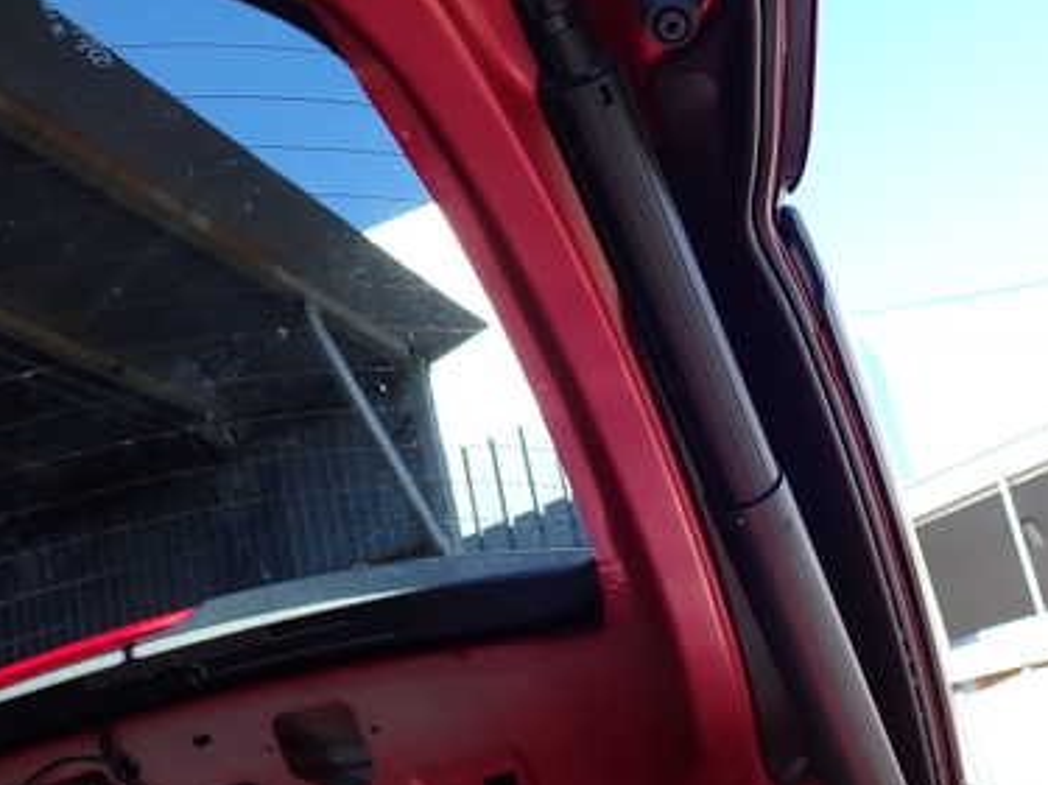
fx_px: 1453
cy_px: 492
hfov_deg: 39.6
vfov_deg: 30.1
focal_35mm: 48
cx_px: 606
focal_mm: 5.4
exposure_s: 1/200
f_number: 3.2
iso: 100
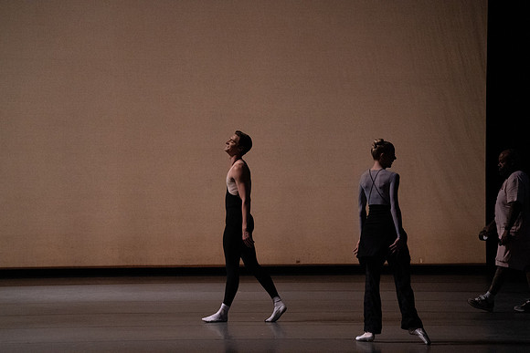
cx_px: 265
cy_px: 176
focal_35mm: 182
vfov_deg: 7.5
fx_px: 2680
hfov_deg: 11.3
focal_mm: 182
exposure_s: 1/500
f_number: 6.3
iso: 12800
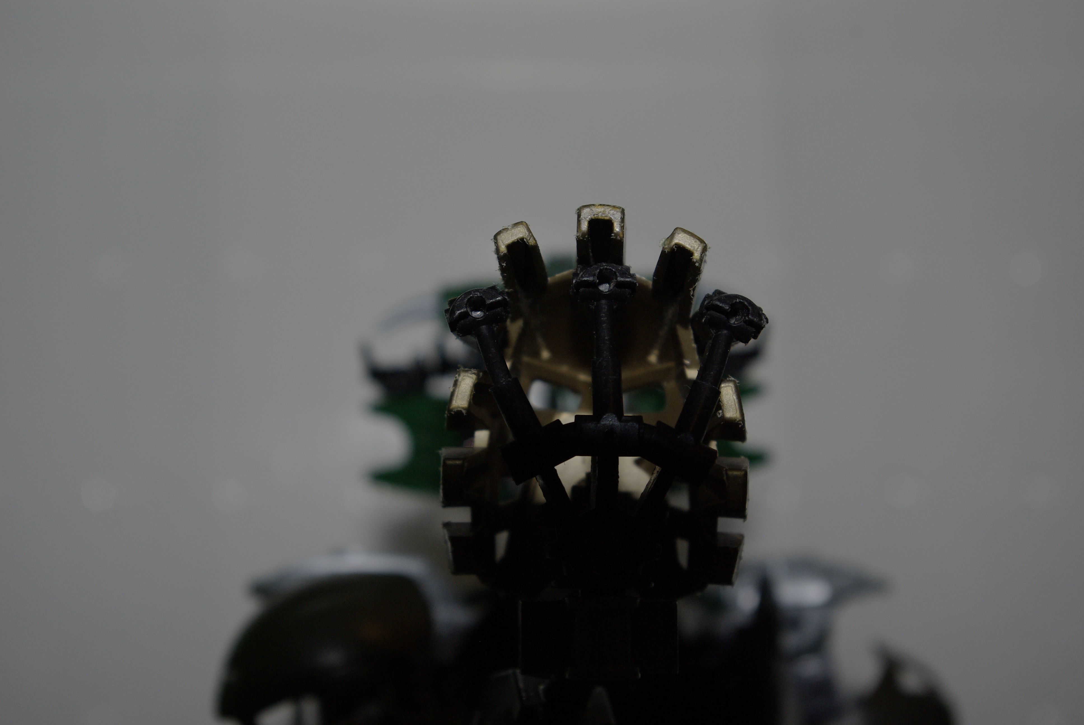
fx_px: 1809
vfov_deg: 22.7
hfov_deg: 33.4
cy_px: 362
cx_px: 542
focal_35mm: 60
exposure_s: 1/60
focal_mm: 40
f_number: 8
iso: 400
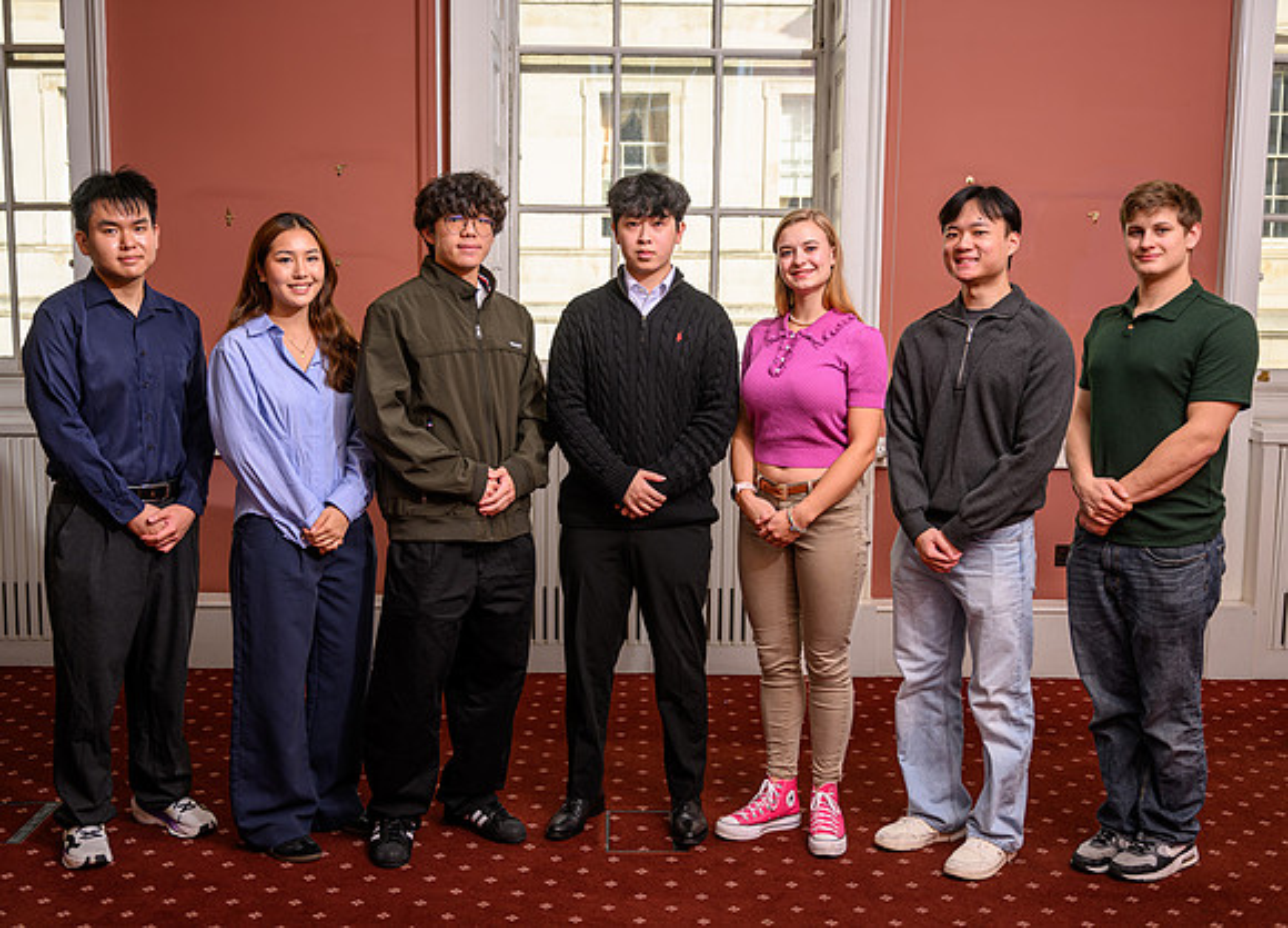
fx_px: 1476
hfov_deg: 47.2
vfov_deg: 34.9
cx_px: 644
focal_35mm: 40
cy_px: 464
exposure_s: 1/200
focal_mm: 37
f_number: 4
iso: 50
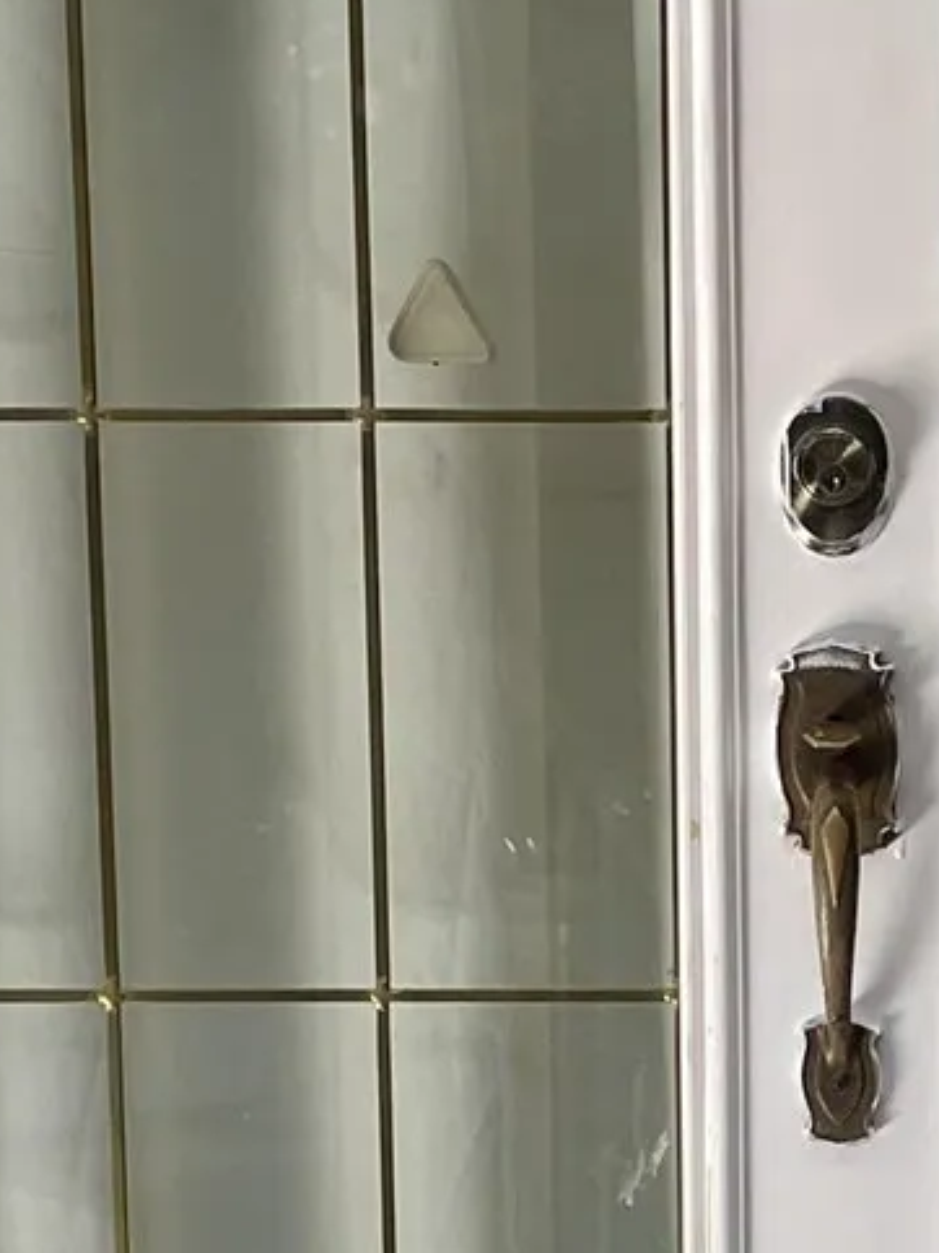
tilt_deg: -10.2
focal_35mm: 124
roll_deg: +0.1
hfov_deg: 11.9
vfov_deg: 15.6
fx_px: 4487
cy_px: 1295
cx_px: 874
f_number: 1.6
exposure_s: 1/121
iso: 100
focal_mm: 4.2
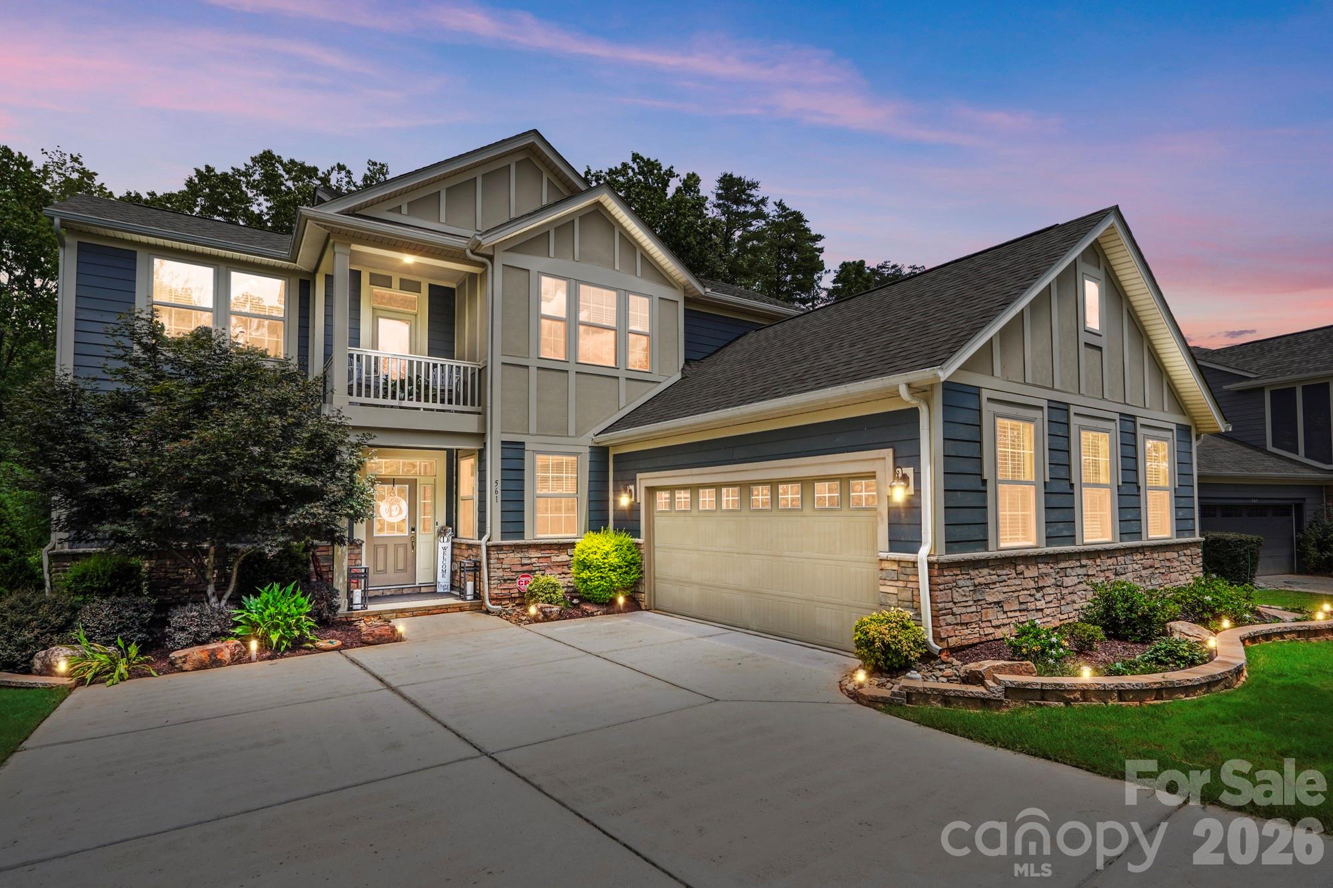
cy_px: 444
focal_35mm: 16
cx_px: 666
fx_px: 592
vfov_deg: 73.7
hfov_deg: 96.7
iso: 125
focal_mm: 16
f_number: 13
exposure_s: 1/160
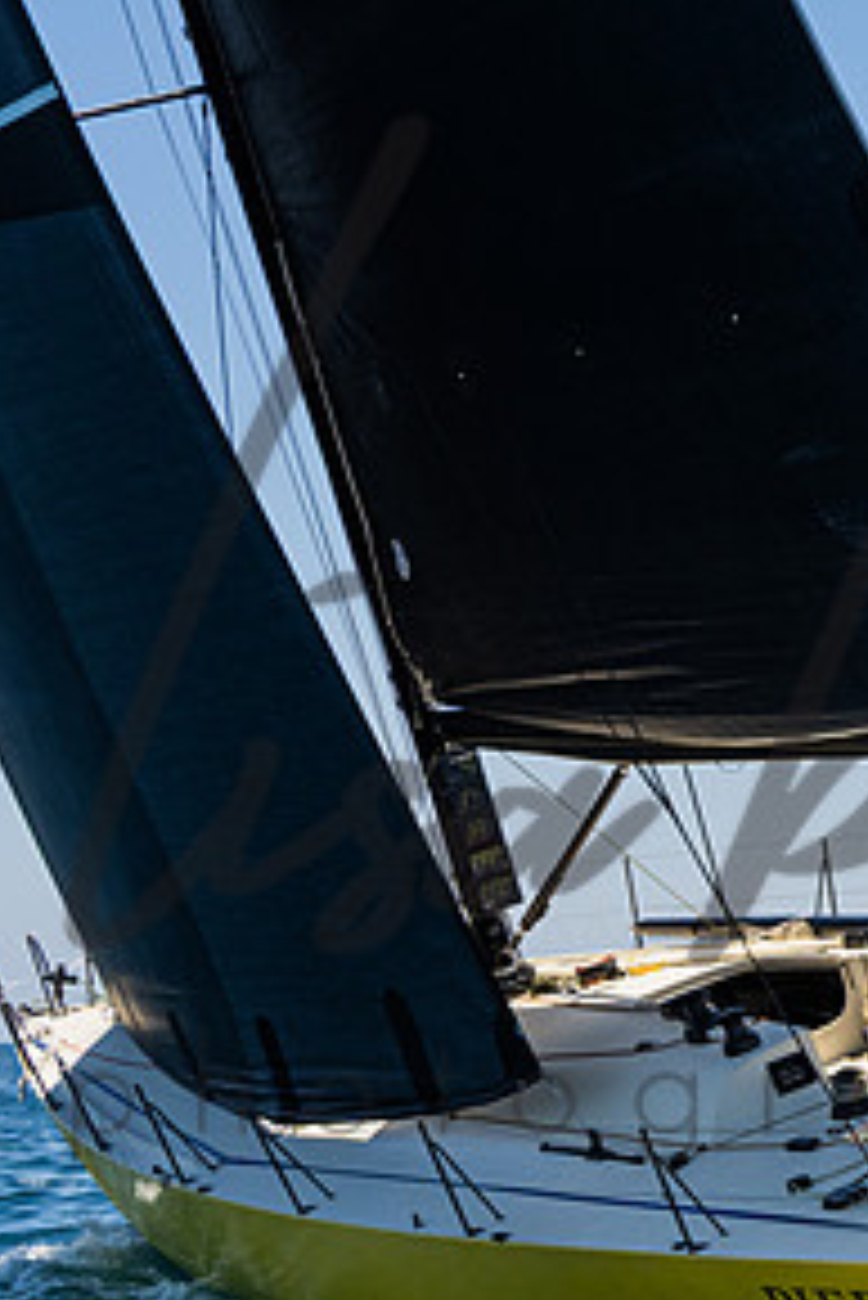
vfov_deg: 16.2
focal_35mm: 126
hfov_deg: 10.4
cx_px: 1473
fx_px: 4551
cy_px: 943
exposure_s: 1/2000
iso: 500
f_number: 8
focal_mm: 47
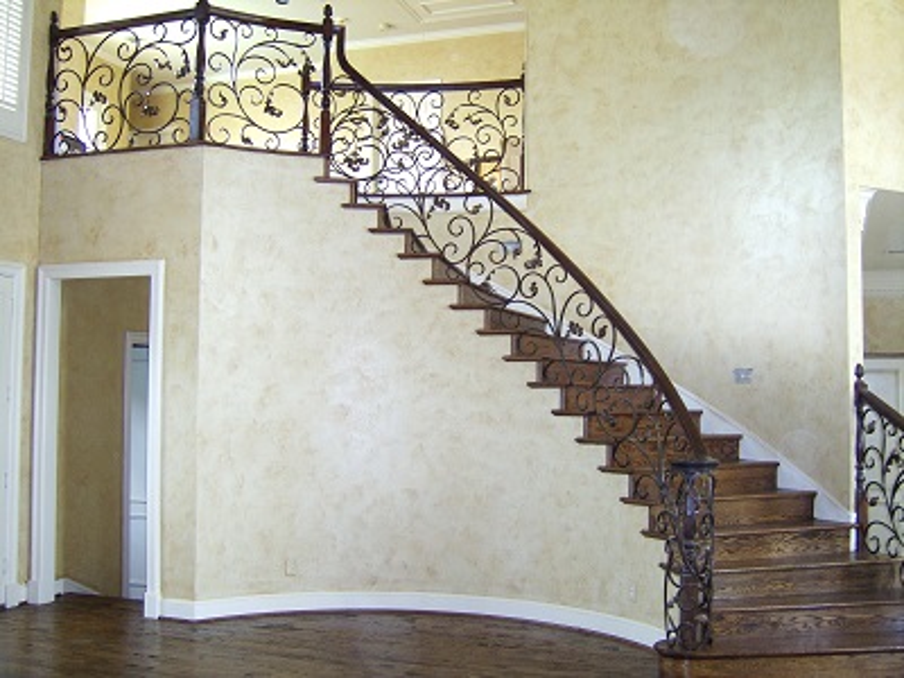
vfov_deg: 45.4
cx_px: 452
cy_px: 339
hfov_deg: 58.4
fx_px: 810
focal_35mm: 31
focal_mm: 8.13
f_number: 2.7
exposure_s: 1/30
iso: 141
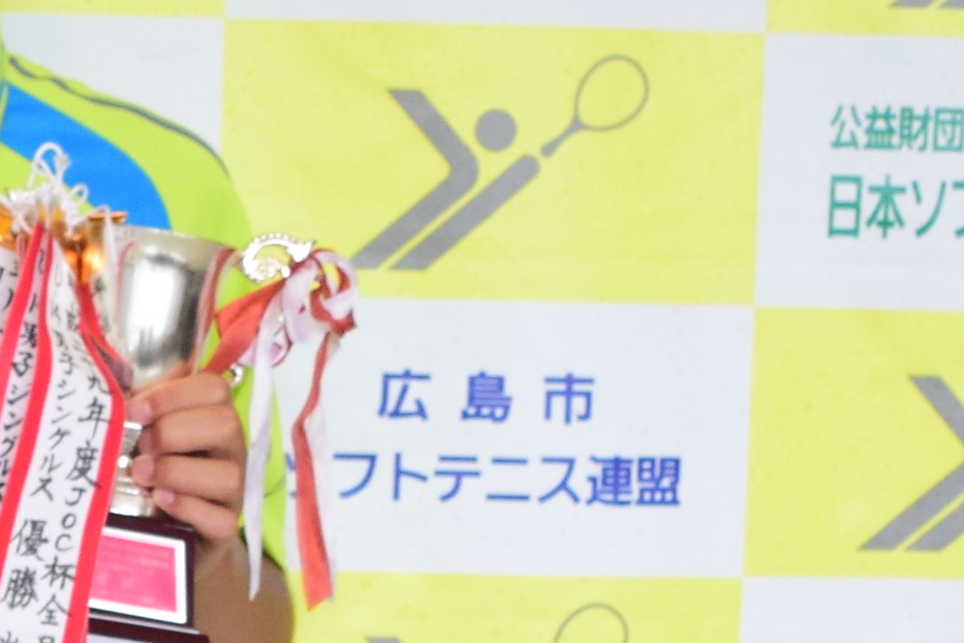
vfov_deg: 19.7
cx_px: -189
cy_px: 229
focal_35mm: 69
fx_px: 1848
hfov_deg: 26.1
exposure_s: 1/200
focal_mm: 18
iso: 640
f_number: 3.5
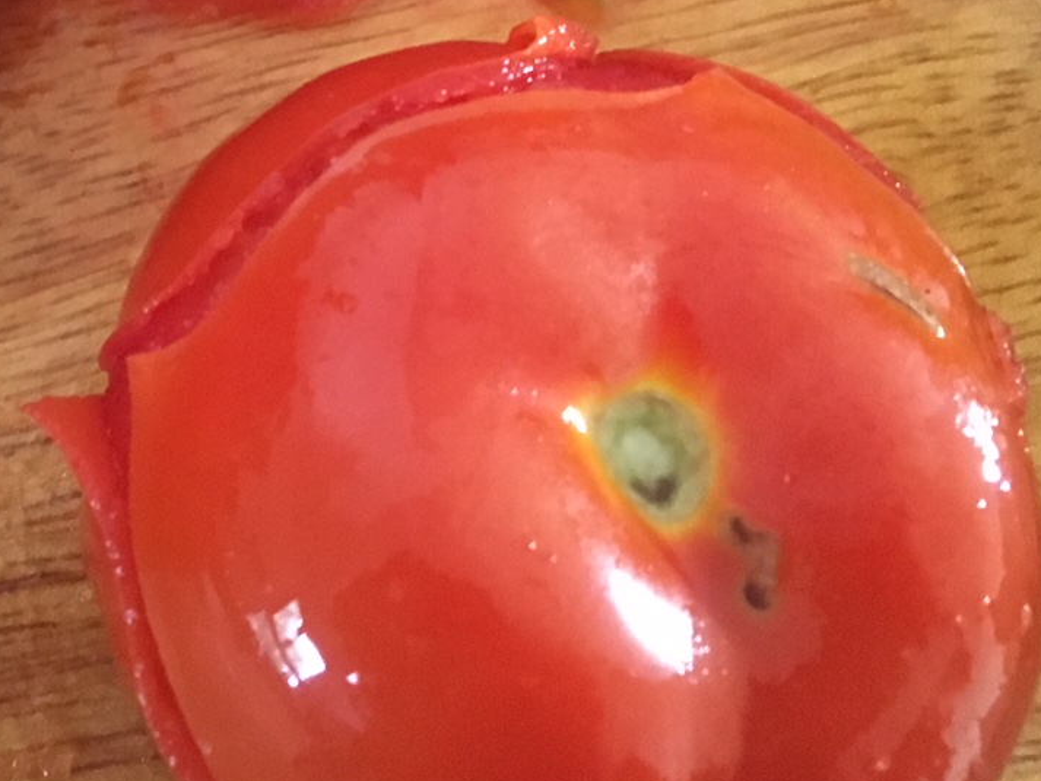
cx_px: -110
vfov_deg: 16.9
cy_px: -244
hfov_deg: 22.5
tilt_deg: -63.9
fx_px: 2466
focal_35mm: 82
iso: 200
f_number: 2.2
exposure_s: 1/17
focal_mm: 4.15
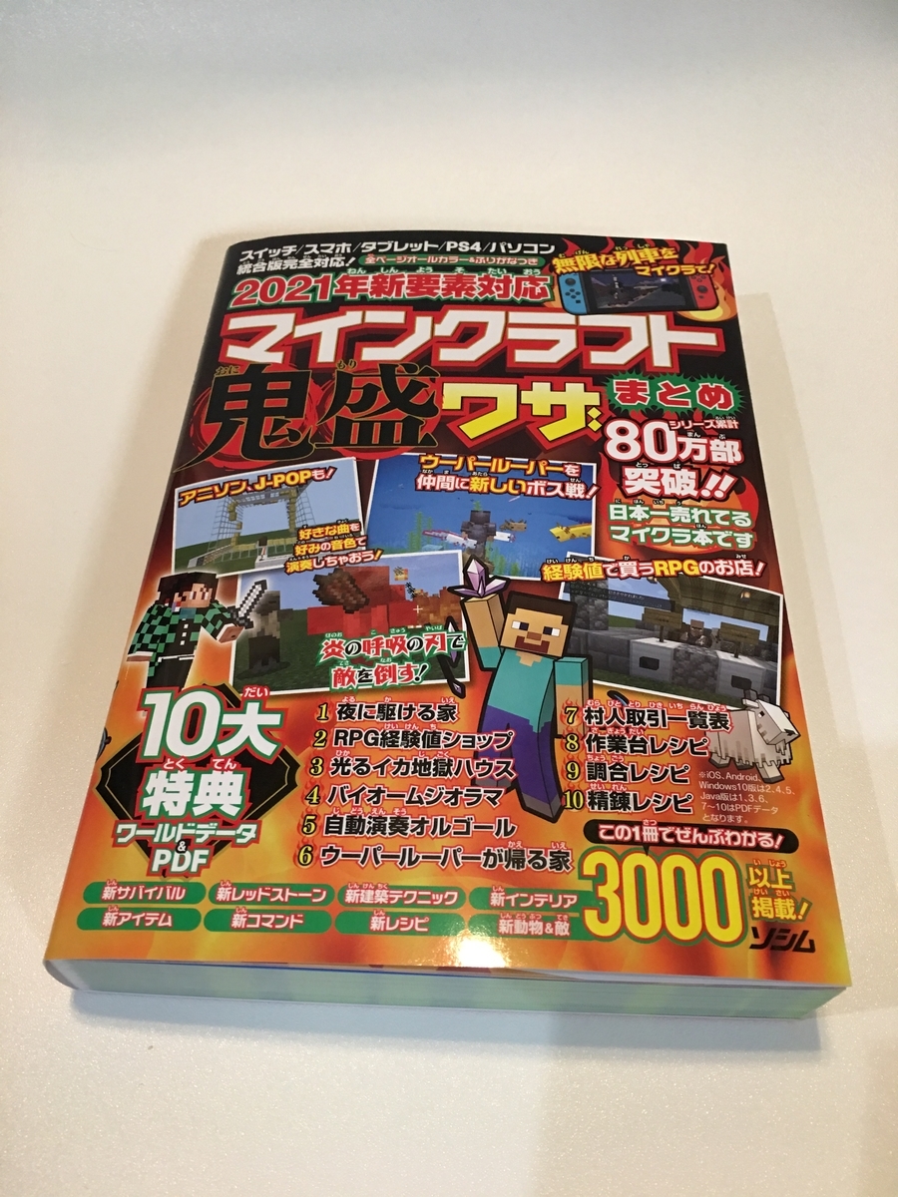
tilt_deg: -60.4
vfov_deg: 61.7
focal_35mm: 29
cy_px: 598
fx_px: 1003
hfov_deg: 48.2
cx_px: 449
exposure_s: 1/15
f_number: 2.2
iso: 64
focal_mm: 4.15
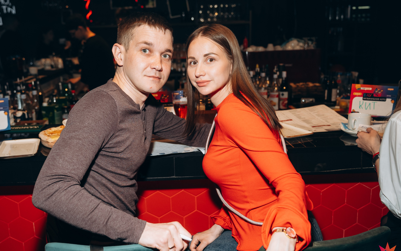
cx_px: 172
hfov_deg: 52.6
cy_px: 128
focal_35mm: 37
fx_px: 404
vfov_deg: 34.4
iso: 400
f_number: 3.2
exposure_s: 1/160
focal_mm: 28
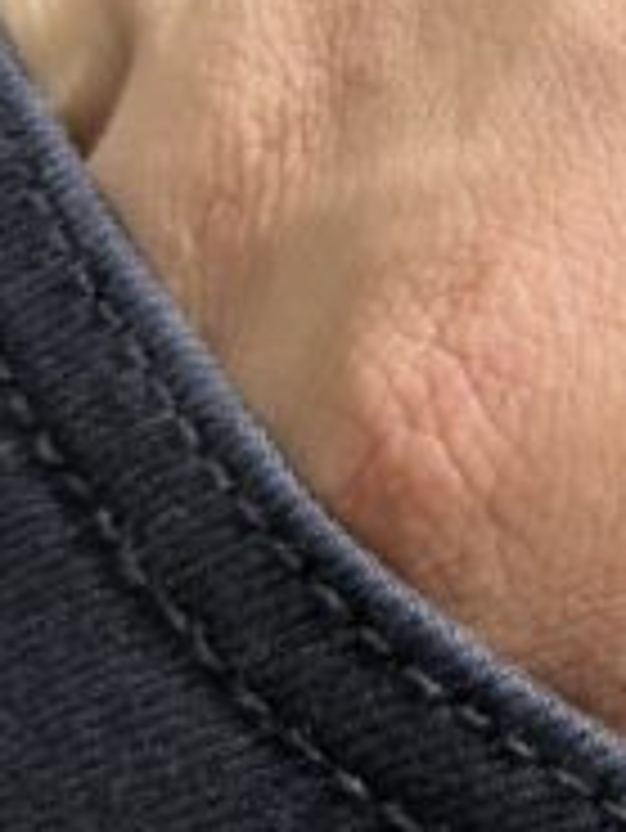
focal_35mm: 133
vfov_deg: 14.7
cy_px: 189
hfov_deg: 9.6
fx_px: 3203
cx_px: 1612
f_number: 1.78
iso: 160
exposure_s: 1/121
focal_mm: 6.76
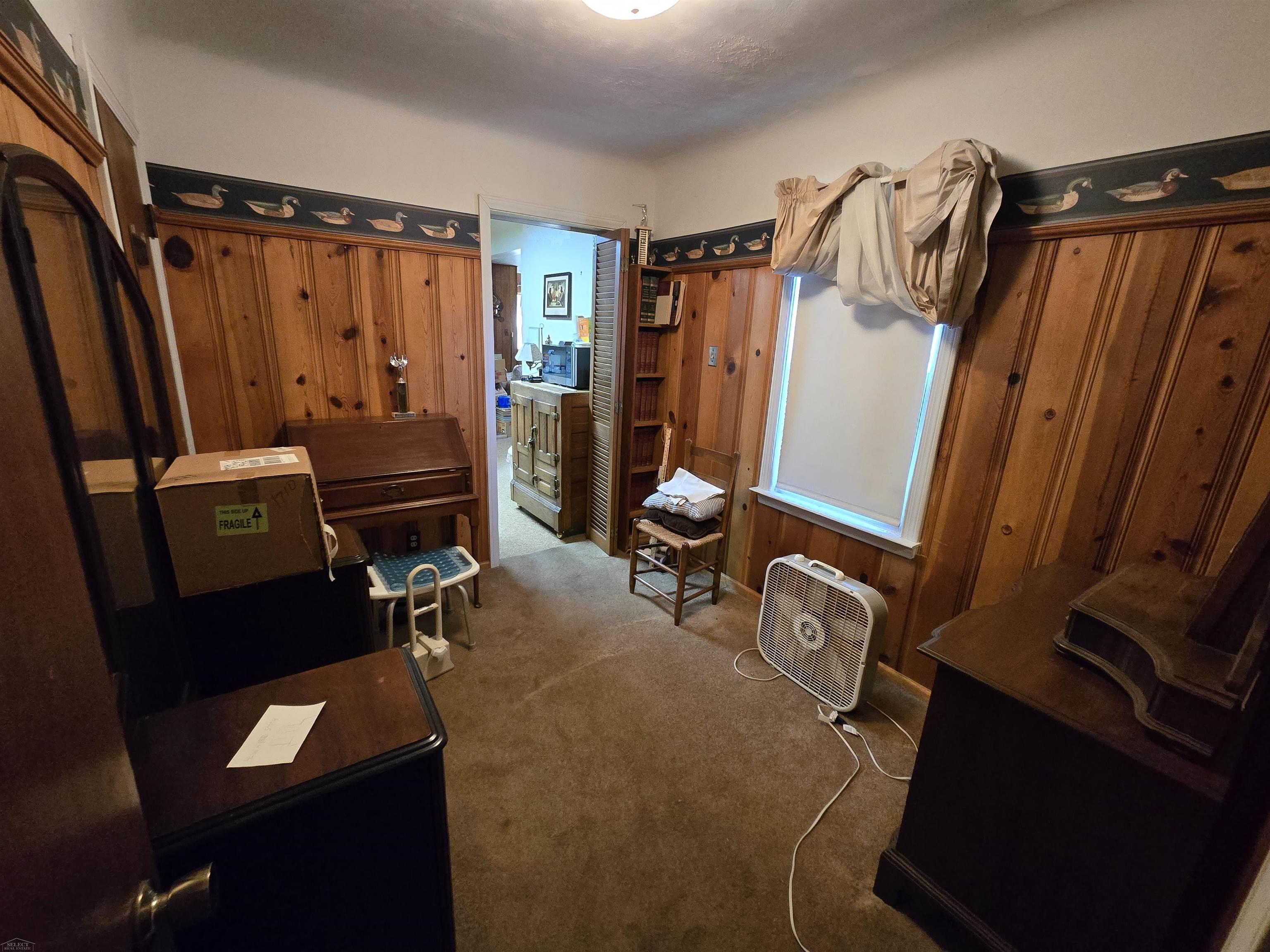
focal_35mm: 13
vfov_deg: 89.9
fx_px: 477
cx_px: 635
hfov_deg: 106.2
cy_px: 476
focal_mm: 2.2
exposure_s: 1/60
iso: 1000
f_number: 2.2
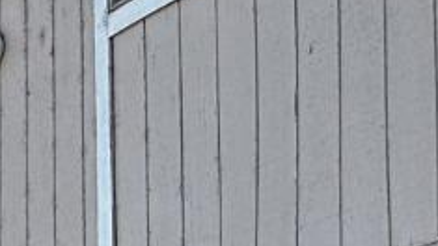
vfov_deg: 6.8
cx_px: -664
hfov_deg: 10.7
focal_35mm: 167
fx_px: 1939
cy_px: 608
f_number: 1.78
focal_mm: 6.86
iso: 80
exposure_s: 1/2070
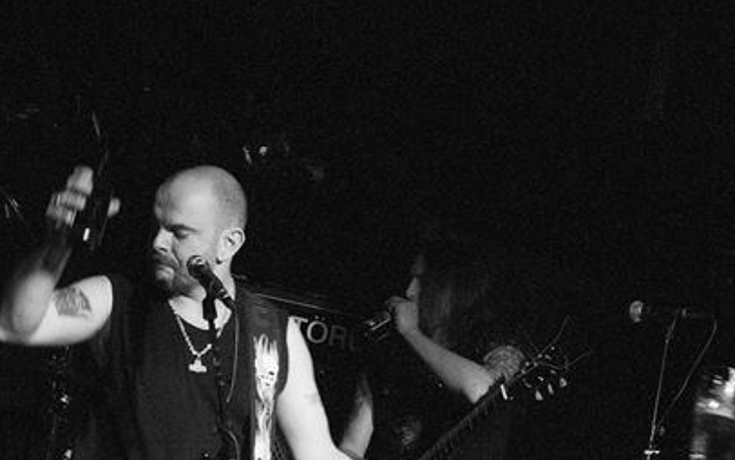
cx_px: 141
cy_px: 371
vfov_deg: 15.5
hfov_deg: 24.3
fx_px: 1681
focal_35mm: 84
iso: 1600
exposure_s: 1/60
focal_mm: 31
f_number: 4
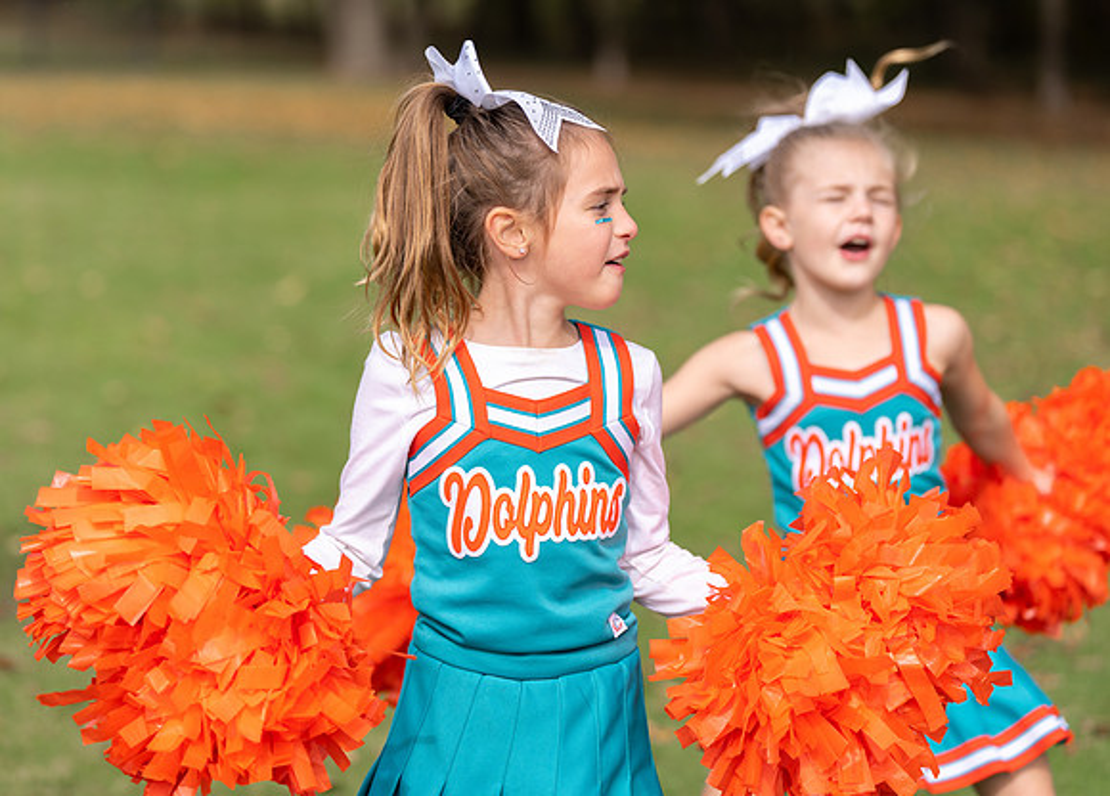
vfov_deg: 11.9
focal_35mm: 121
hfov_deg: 16.5
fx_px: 3819
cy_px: 368
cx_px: 467
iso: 100
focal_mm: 107
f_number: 2.8
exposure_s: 1/1600
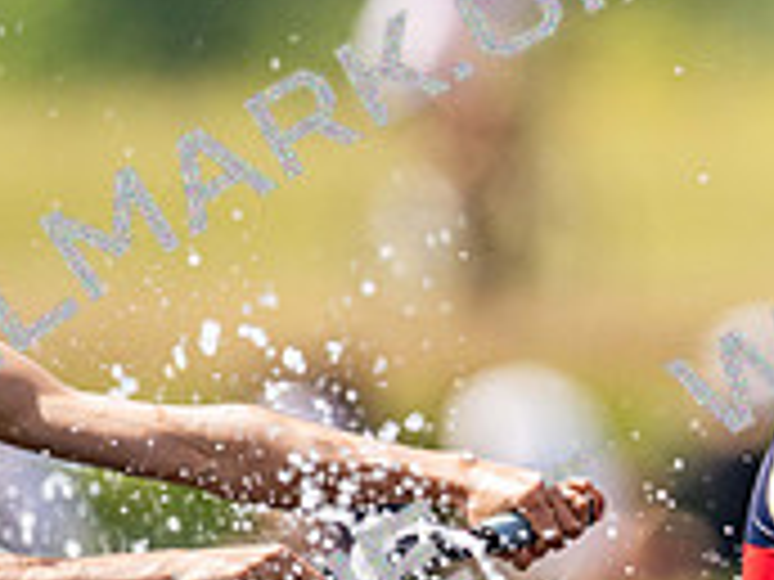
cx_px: 1224
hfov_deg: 1.0
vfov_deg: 0.8
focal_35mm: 1943
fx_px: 43445
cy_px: 447
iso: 220
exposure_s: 1/2500
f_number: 4
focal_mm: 600
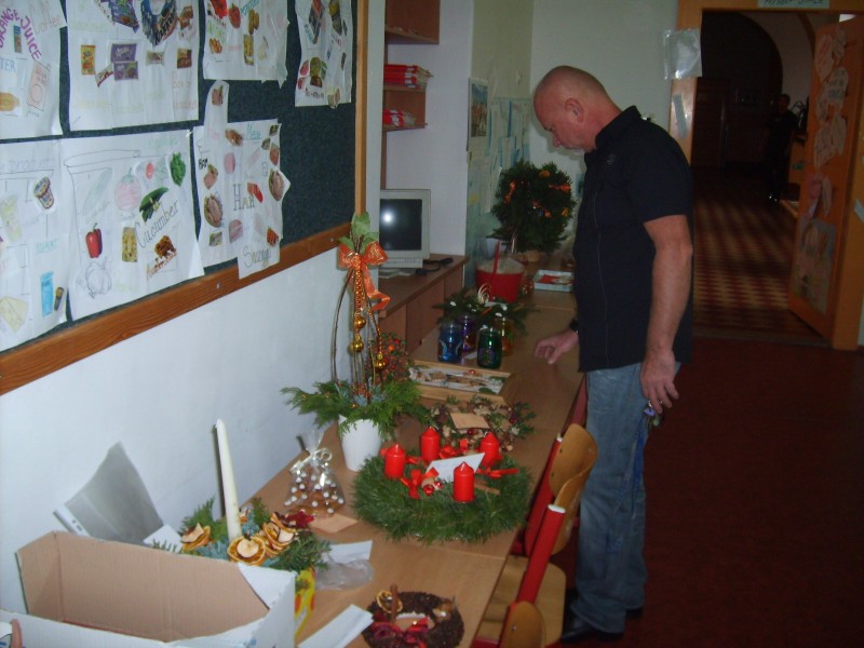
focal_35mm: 35
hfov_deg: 52.6
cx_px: 432
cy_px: 324
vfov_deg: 40.7
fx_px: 874
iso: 100
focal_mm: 5.8
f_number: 2.8
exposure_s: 1/45
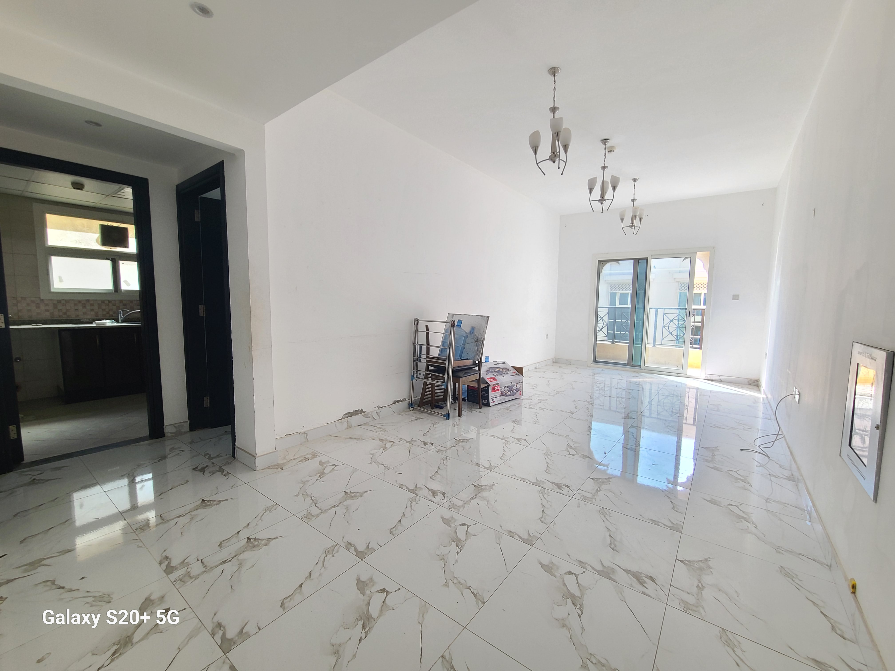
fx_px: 336
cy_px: 336
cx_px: 448
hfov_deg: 106.2
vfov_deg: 89.9
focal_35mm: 13
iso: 80
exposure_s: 1/60
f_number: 2.2
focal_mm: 2.2
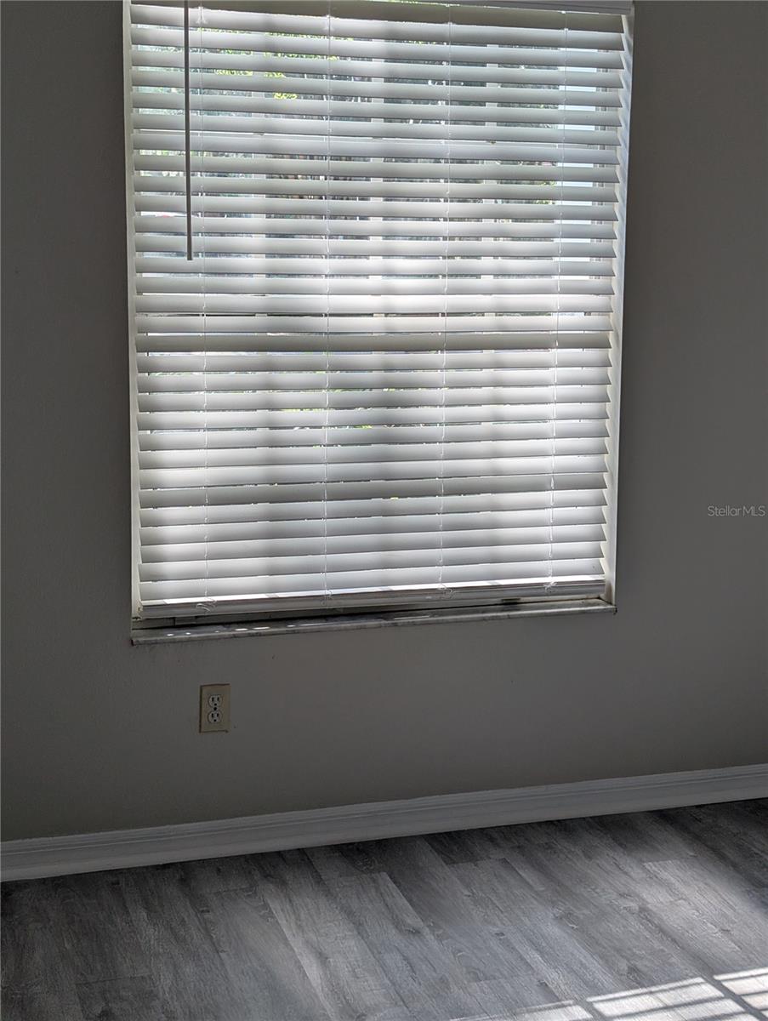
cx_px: 384
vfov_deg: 38.9
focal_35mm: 49
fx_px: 1446
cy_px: 510
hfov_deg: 29.7
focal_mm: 6.9
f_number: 1.68
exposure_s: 1/239
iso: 30
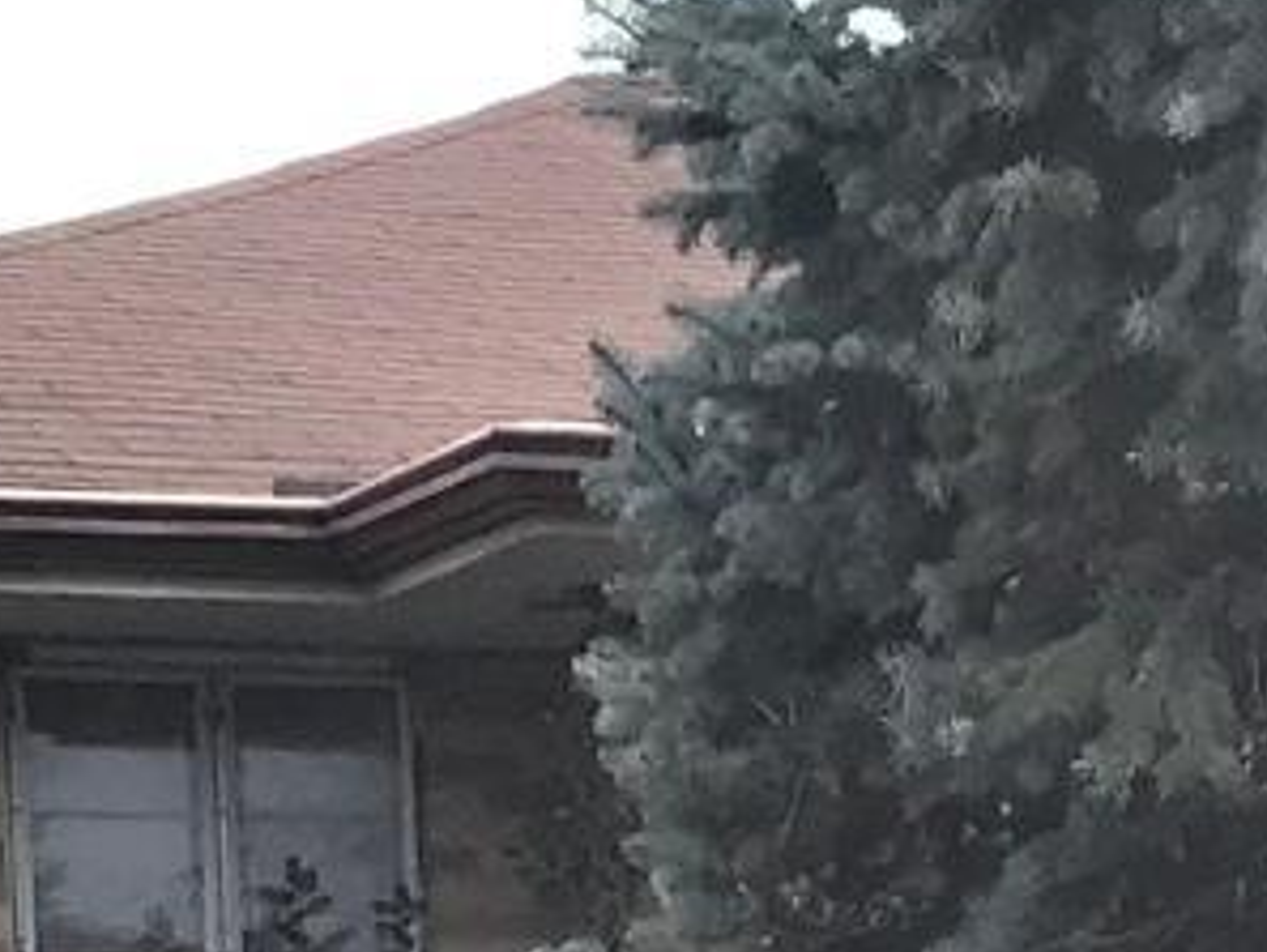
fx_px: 6115
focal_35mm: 167
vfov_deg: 8.5
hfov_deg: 11.8
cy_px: 1819
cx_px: 956
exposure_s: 1/455
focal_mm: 3.3
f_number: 2.4
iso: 25
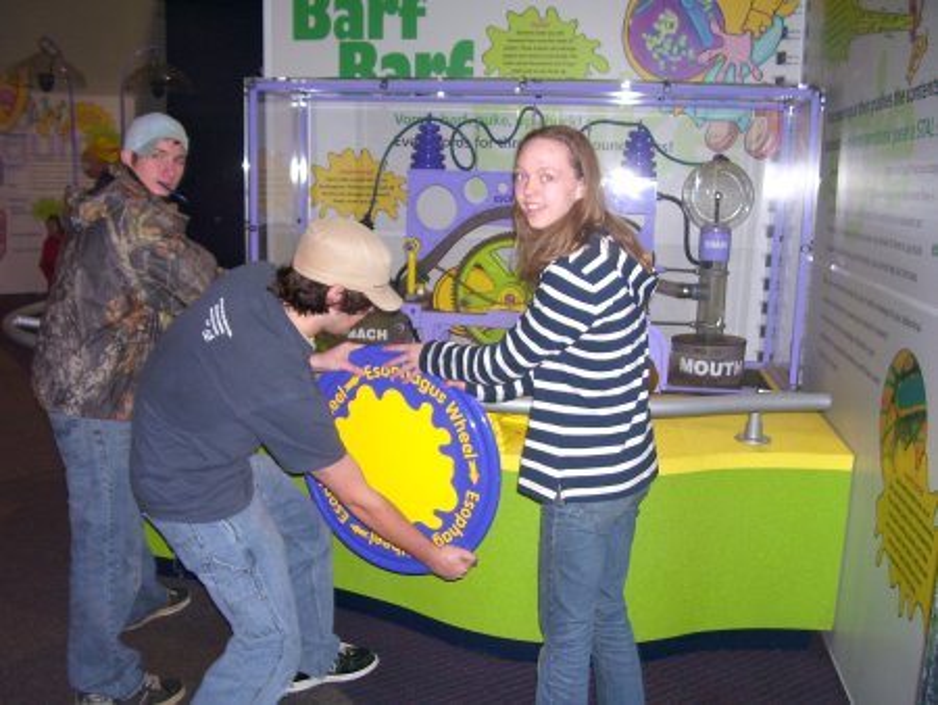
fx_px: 922
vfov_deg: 41.8
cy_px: 352
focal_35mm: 34
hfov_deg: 53.9
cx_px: 469
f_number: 2.7
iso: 80
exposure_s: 1/60
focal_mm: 5.6
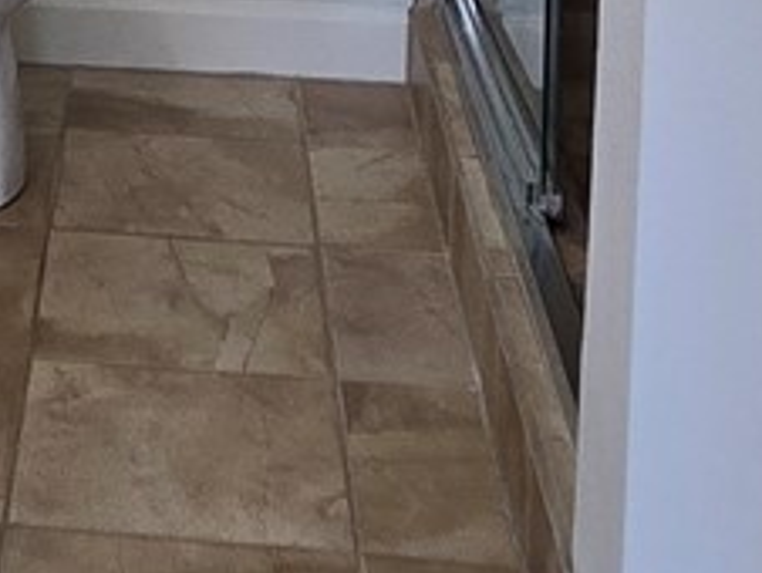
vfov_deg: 13.8
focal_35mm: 92
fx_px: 2027
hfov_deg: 20.3
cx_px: -84
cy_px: -549
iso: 80
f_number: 2.2
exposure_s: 1/60
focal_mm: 2.2
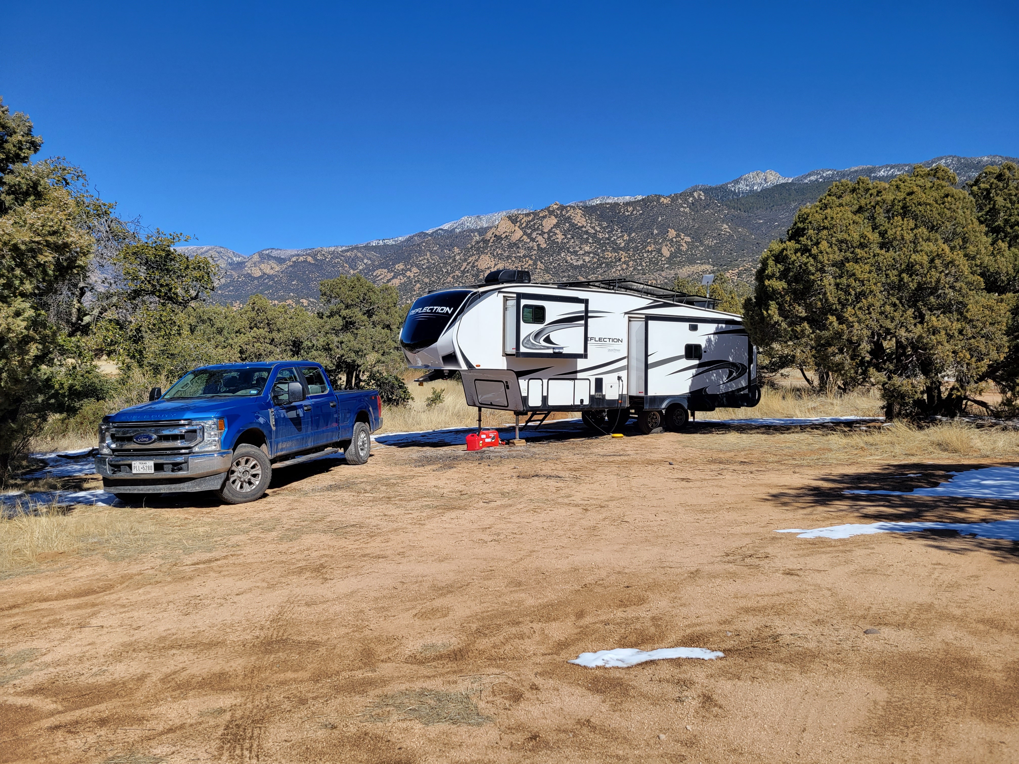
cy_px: 382
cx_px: 510
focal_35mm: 26
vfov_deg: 53.1
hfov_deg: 67.3
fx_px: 765
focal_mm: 5.4
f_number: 1.8
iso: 40
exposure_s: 1/3177
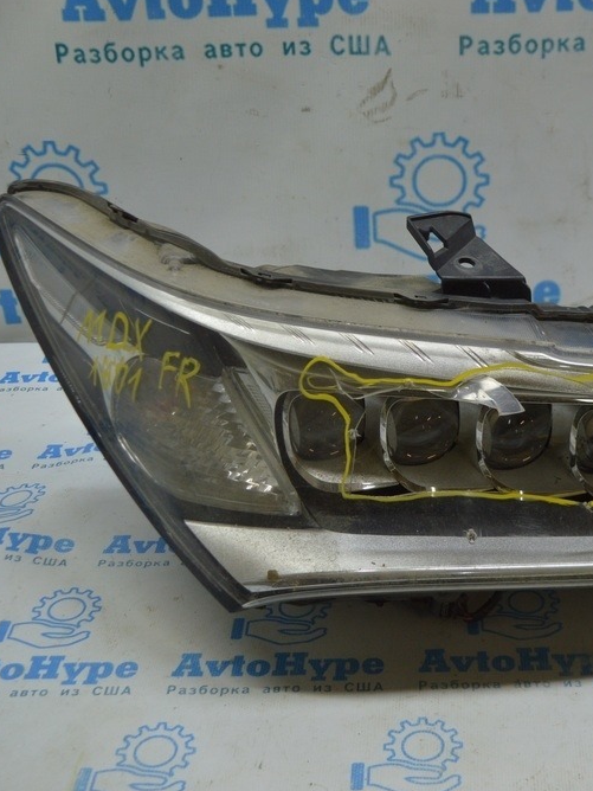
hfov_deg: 27.3
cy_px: 398
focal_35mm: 53
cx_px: 421
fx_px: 1211
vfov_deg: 36.2
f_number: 4
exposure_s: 1/125
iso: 400
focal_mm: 24
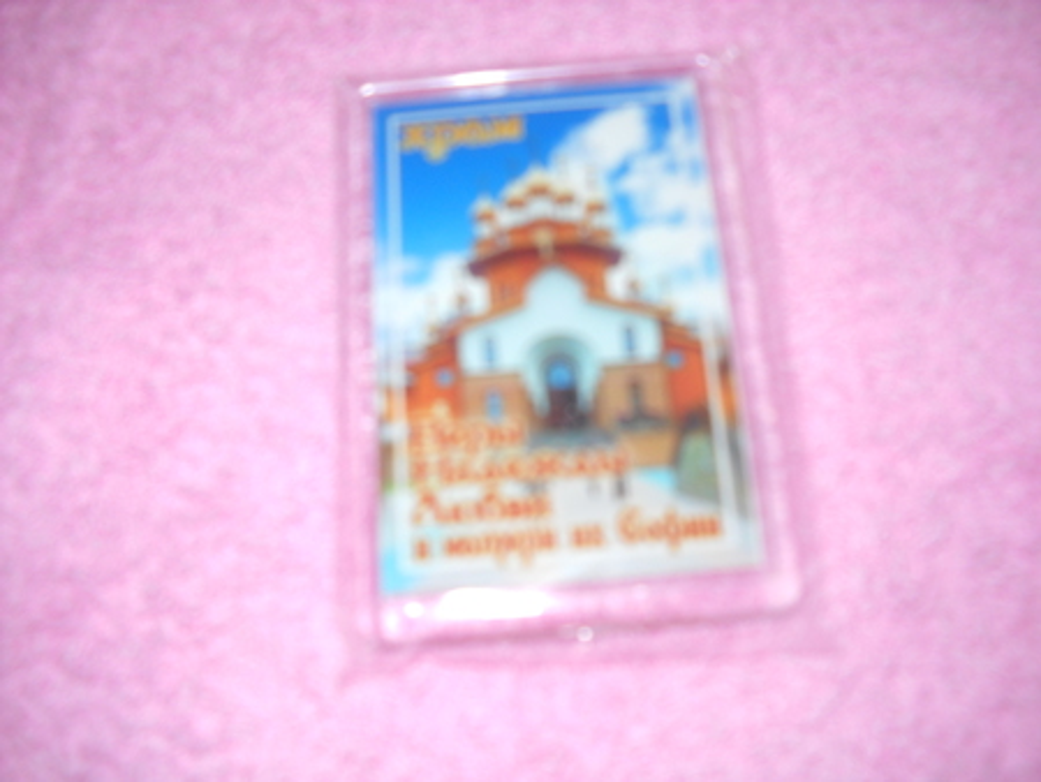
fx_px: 1234
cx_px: 520
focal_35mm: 41
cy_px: 391
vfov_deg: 35.2
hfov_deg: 45.8
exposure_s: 1/30
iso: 64
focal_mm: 6.72
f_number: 3.1
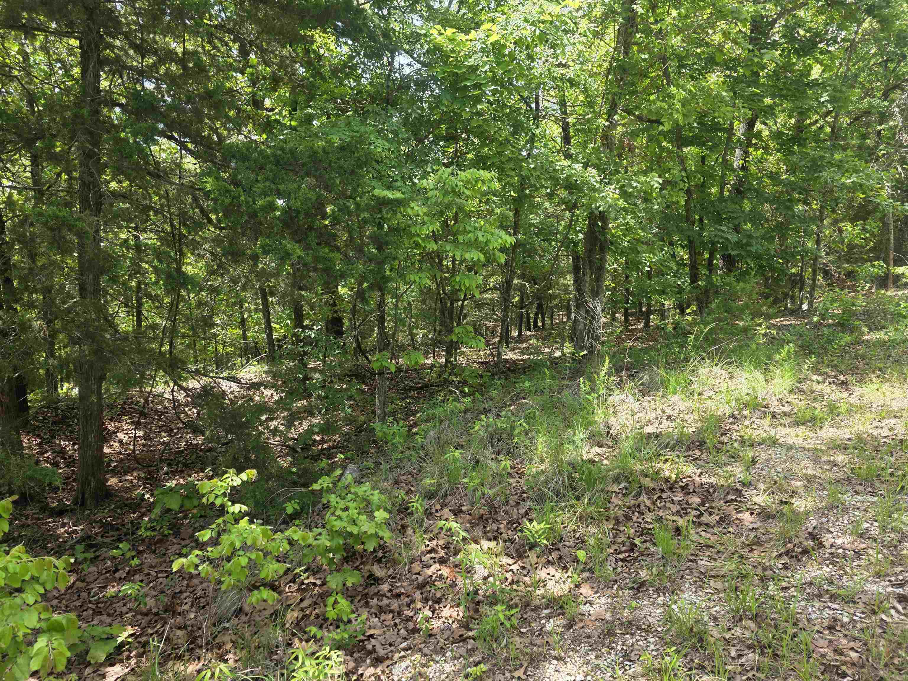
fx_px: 603
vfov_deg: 58.9
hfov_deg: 73.9
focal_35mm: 23
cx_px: 454
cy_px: 340
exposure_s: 1/359
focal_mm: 6.3
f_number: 1.7
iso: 50
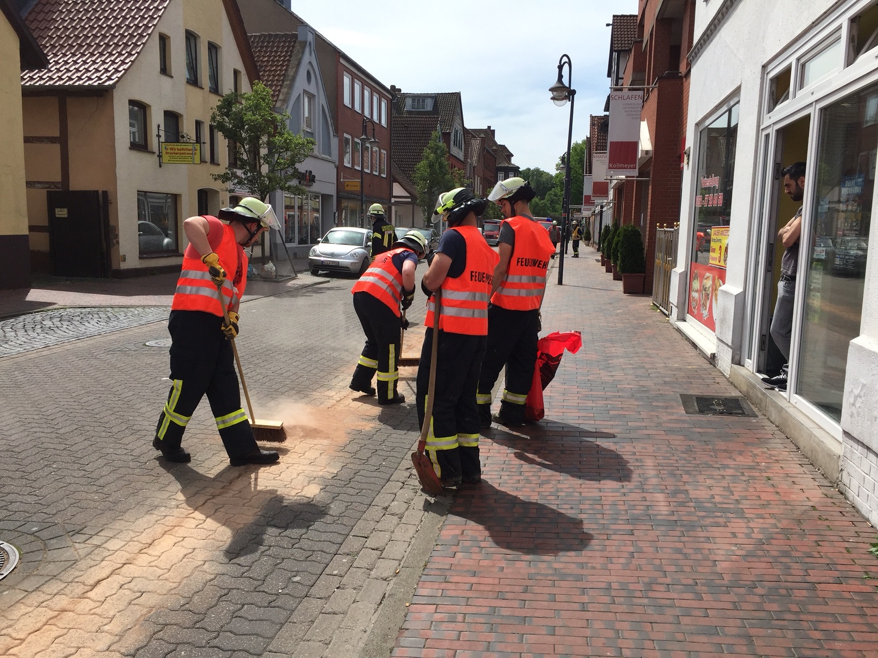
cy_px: 329
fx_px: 736
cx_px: 439
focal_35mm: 29
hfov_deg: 61.7
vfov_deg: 48.2
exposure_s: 1/2475
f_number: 2.2
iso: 32
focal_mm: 4.15
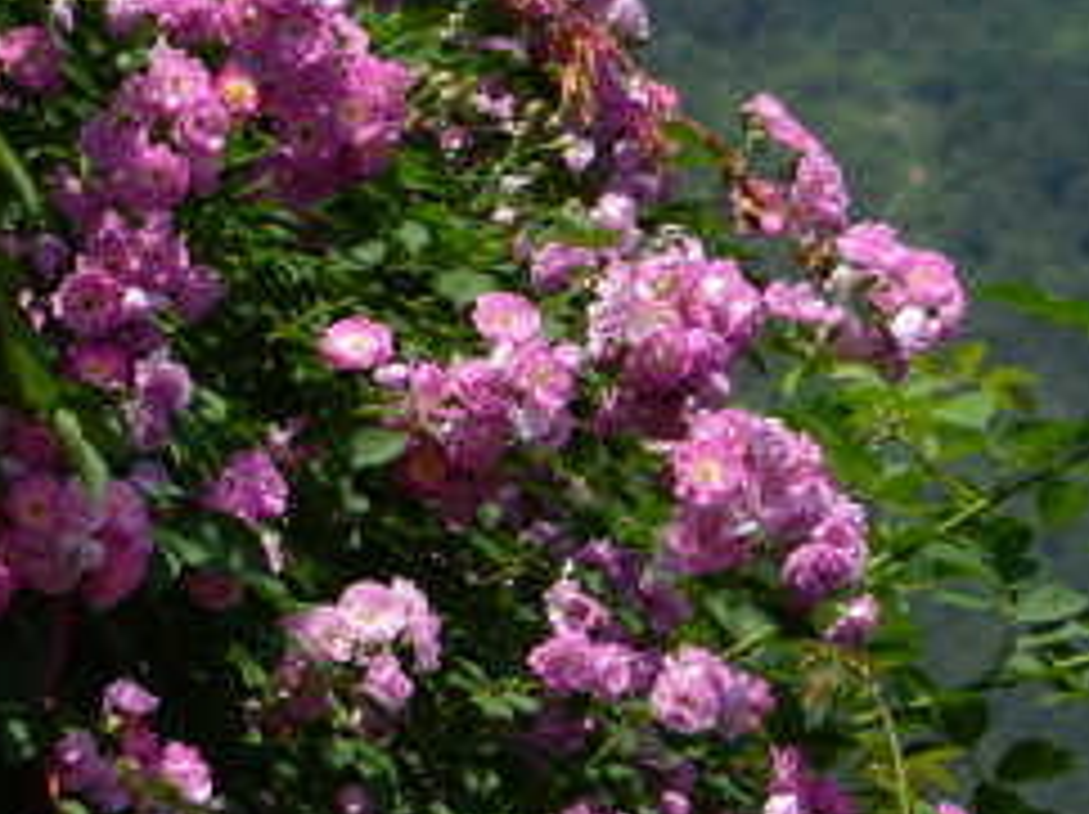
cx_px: -675
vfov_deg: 2.4
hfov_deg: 3.2
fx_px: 19171
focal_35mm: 610
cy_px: -362
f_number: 16
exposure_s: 1/250
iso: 220
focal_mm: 100
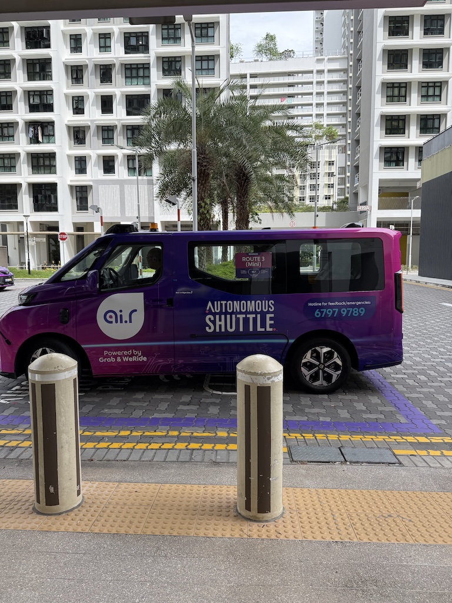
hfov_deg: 56.8
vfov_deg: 71.6
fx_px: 418
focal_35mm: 24
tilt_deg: -4.9
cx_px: 226
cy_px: 302
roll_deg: -1.6
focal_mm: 6.76
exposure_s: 1/1139
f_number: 1.78
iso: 100
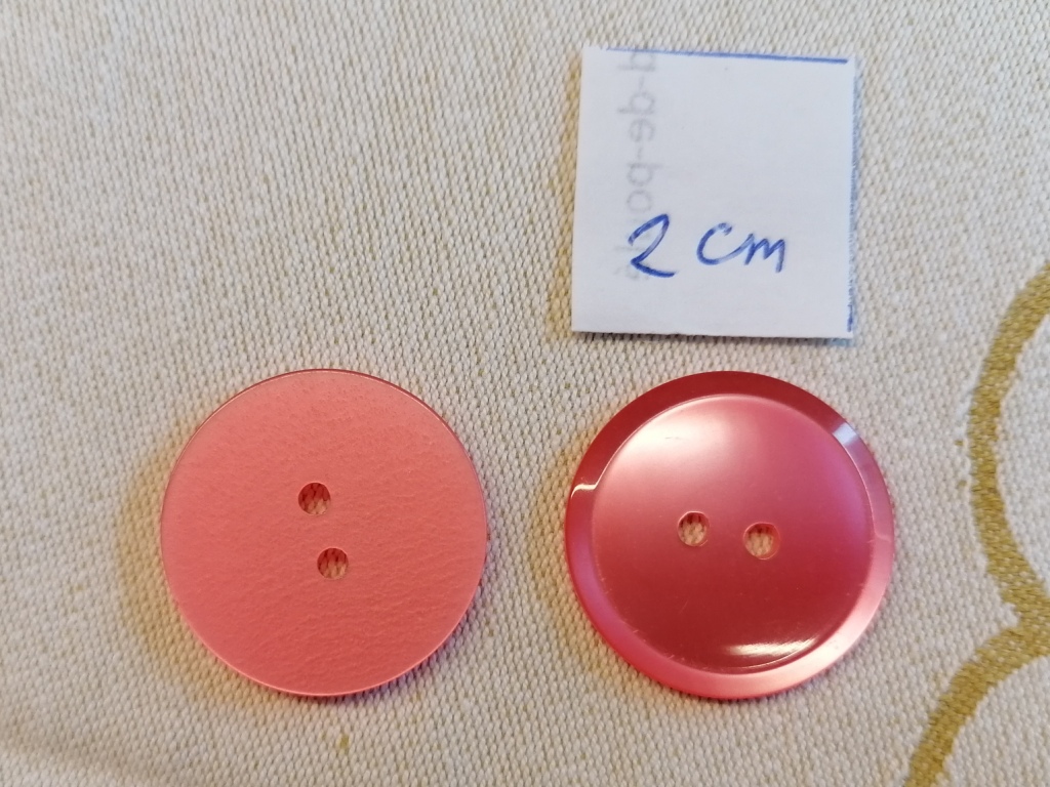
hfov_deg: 65.3
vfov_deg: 51.4
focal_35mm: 27
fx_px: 819
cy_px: 394
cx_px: 525
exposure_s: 1/50
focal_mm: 4.75
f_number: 1.8
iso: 125
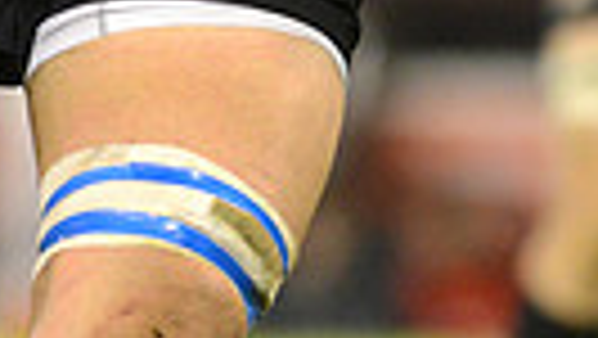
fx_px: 21689
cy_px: -471
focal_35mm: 1367
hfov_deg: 1.6
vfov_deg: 0.9
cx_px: 800
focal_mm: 300
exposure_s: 1/640
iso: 3200
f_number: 2.8
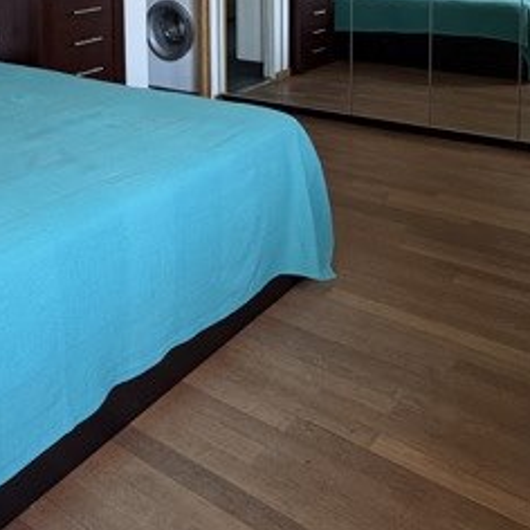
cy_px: -18
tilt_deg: -5.3
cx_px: 245
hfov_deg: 40.0
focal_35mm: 42
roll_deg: +0.6
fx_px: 728
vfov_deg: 35.6
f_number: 2.2
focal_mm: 2.22
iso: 200
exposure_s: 1/121
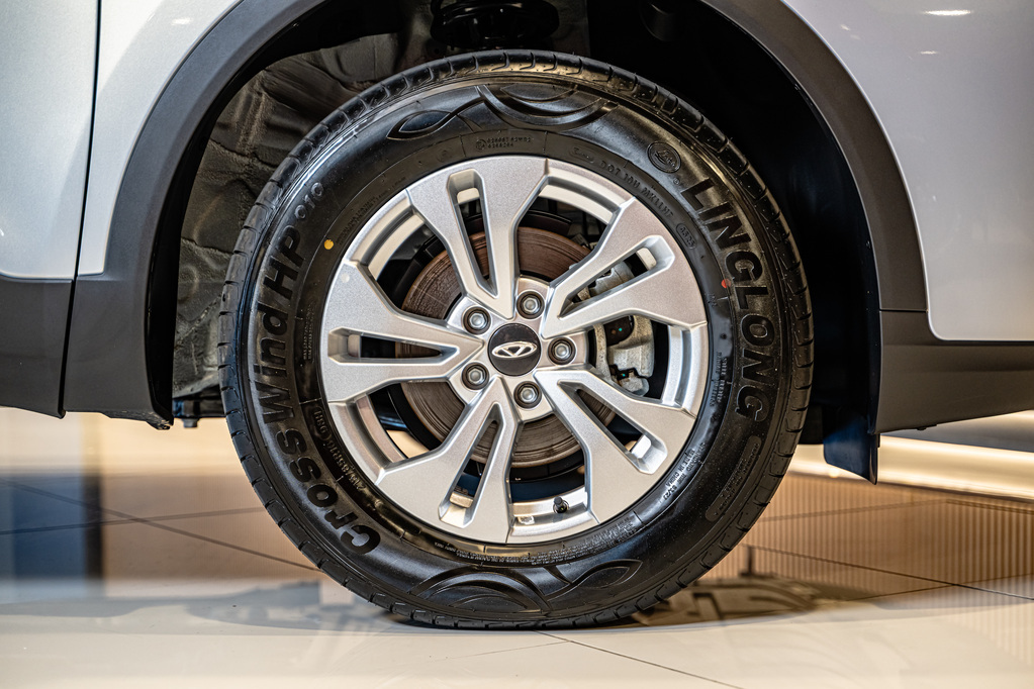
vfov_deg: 20.6
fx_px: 1896
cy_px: 344
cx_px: 517
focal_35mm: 66
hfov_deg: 30.5
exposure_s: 1/125
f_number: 2.8
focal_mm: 66
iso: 640
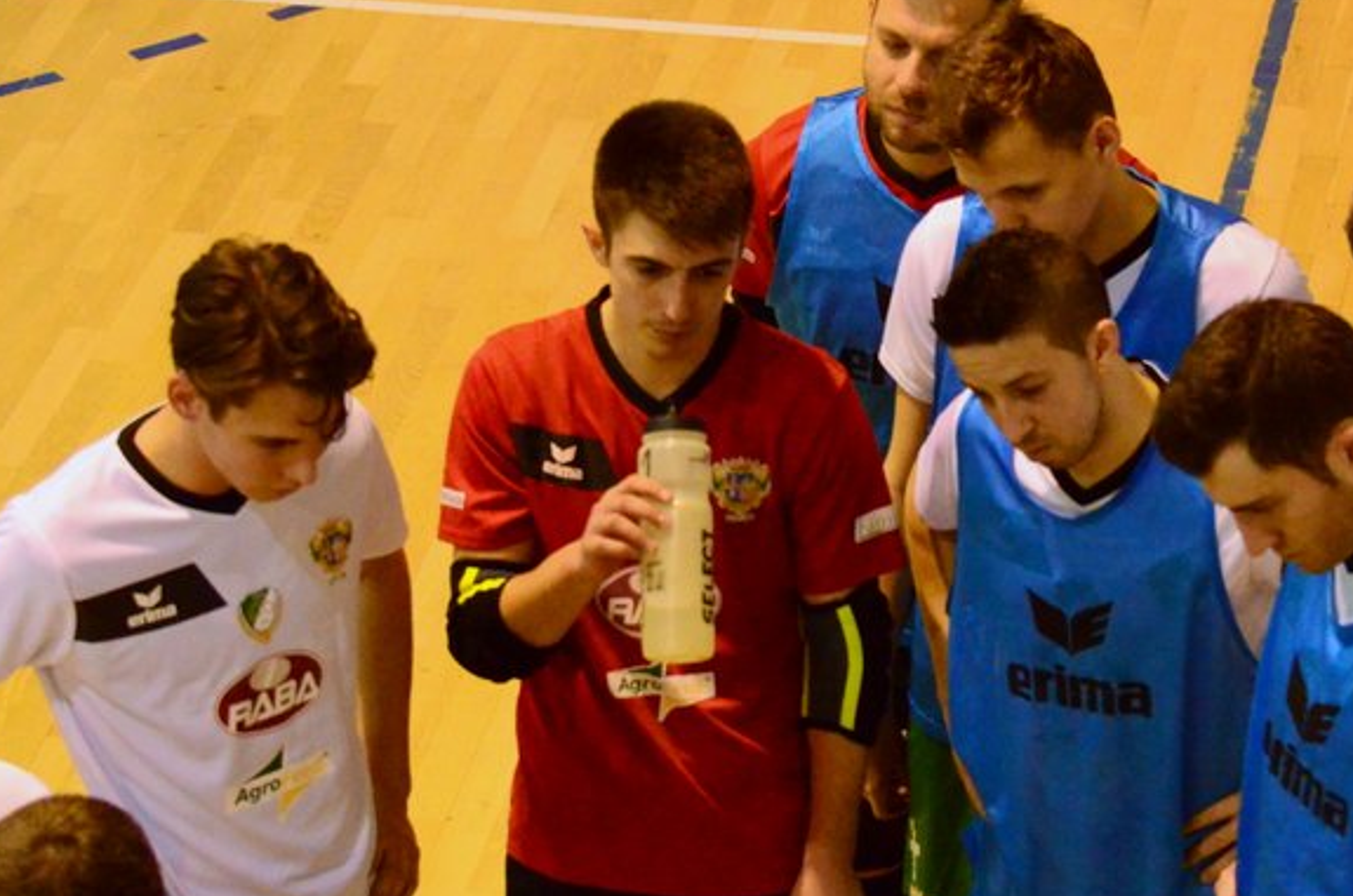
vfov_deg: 9.4
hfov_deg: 14.1
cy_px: 607
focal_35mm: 146
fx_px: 5476
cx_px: 873
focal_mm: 70
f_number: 4.5
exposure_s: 1/400
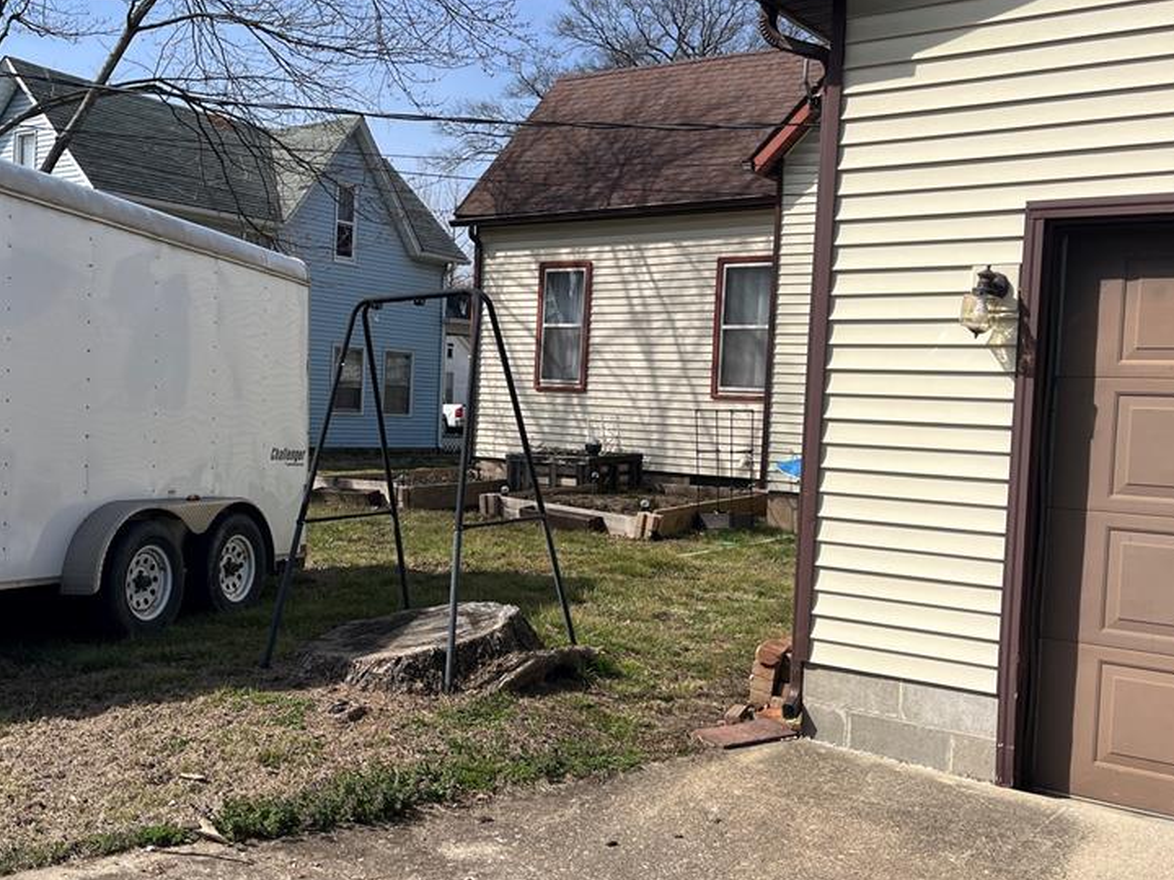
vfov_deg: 38.7
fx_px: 1255
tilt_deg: -2.9
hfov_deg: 49.8
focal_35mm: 37
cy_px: 443
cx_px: 468
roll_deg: -3.2
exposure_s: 1/3623
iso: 50
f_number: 1.6
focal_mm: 5.1
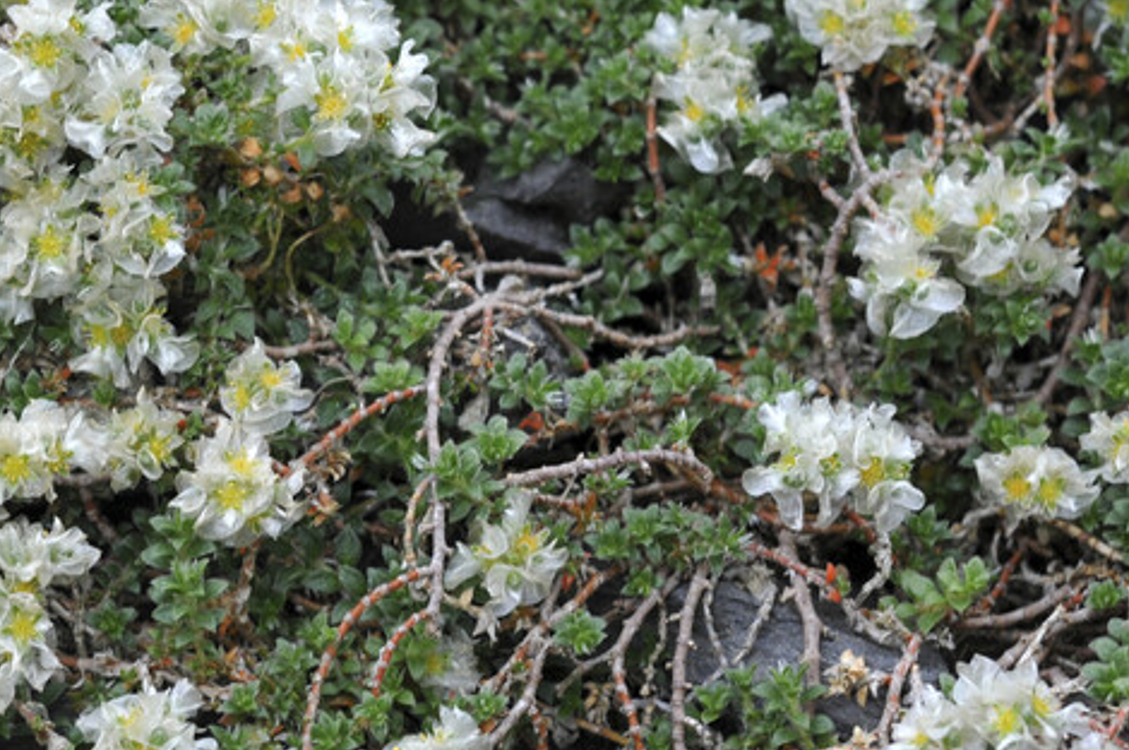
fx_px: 6138
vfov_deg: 7.0
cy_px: 385
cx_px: 94
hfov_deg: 10.4
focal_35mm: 196
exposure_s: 1/160
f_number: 6.3
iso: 400
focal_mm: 60
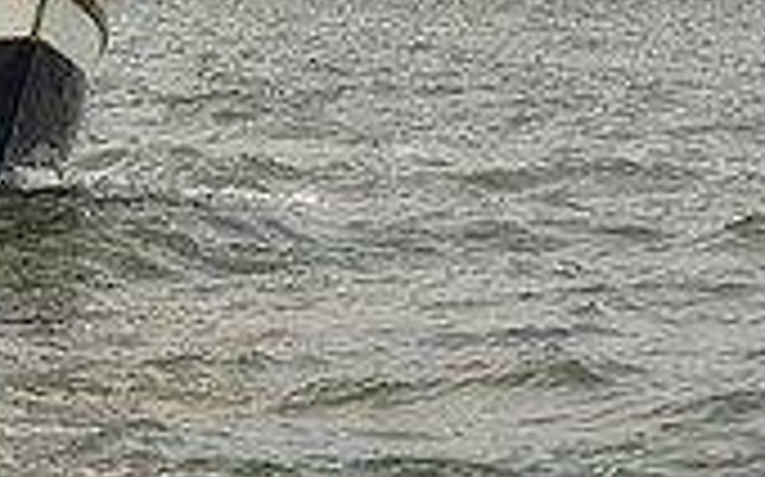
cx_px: 16
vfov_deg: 5.2
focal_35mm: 243
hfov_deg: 8.6
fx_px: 5063
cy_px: -810
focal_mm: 70
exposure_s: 1/640
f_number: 11
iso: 250
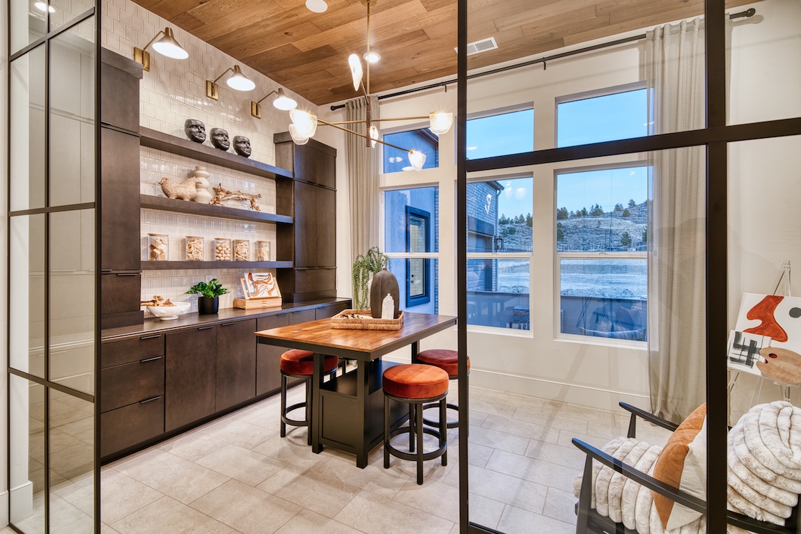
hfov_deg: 96.7
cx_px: 400
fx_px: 356
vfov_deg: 73.8
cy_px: 267
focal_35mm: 16
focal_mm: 16
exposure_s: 1/4
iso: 200
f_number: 9
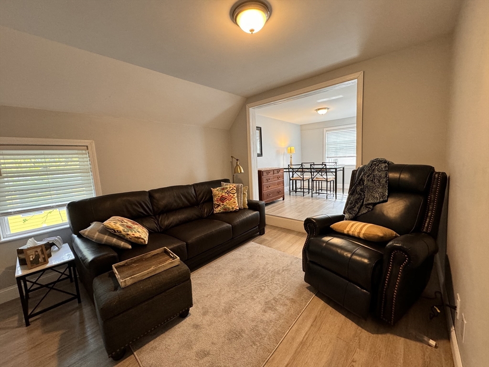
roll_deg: +2.4
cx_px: 244
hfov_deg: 102.1
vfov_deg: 85.7
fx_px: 198
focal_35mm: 14
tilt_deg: -7.9
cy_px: 184
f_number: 2.2
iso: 250
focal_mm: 2.22
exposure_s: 1/60
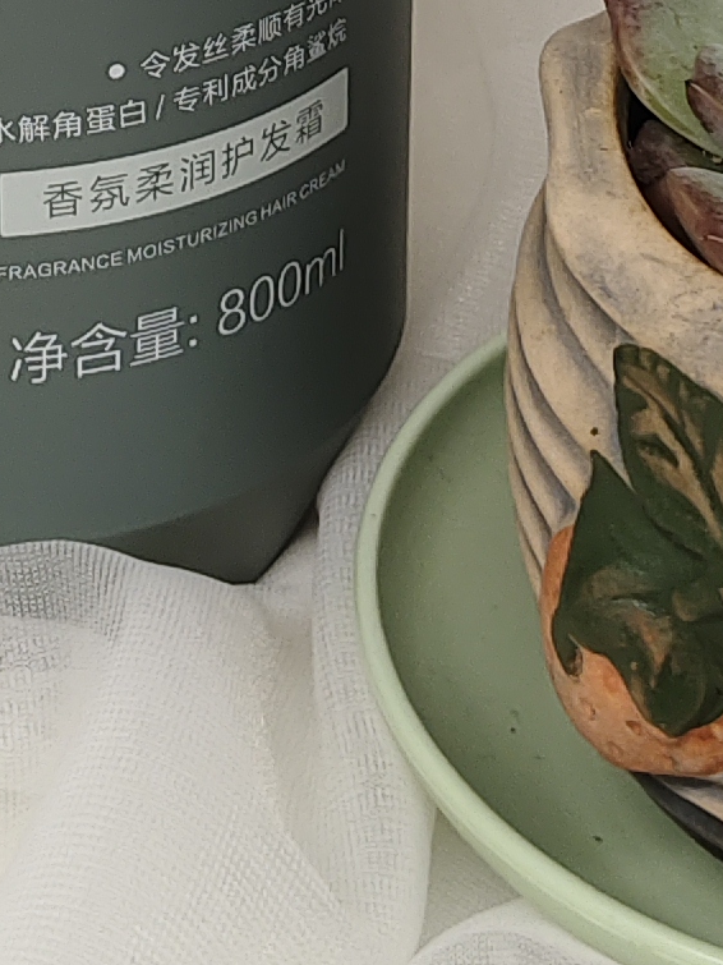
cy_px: -706
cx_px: 236
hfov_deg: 10.5
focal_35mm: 141
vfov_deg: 12.9
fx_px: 3928
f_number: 1.79
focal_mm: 4.84
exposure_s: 1/100
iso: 293
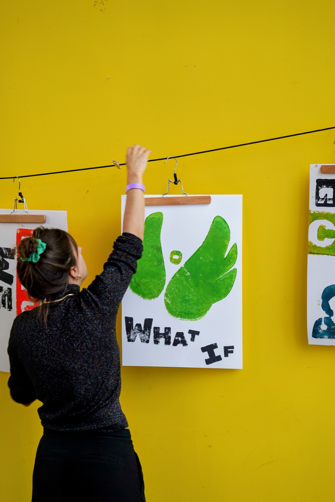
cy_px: 251
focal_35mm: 85
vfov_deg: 23.9
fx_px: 1187
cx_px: 168
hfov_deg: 16.1
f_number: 1.8
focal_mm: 85
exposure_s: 1/100
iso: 125
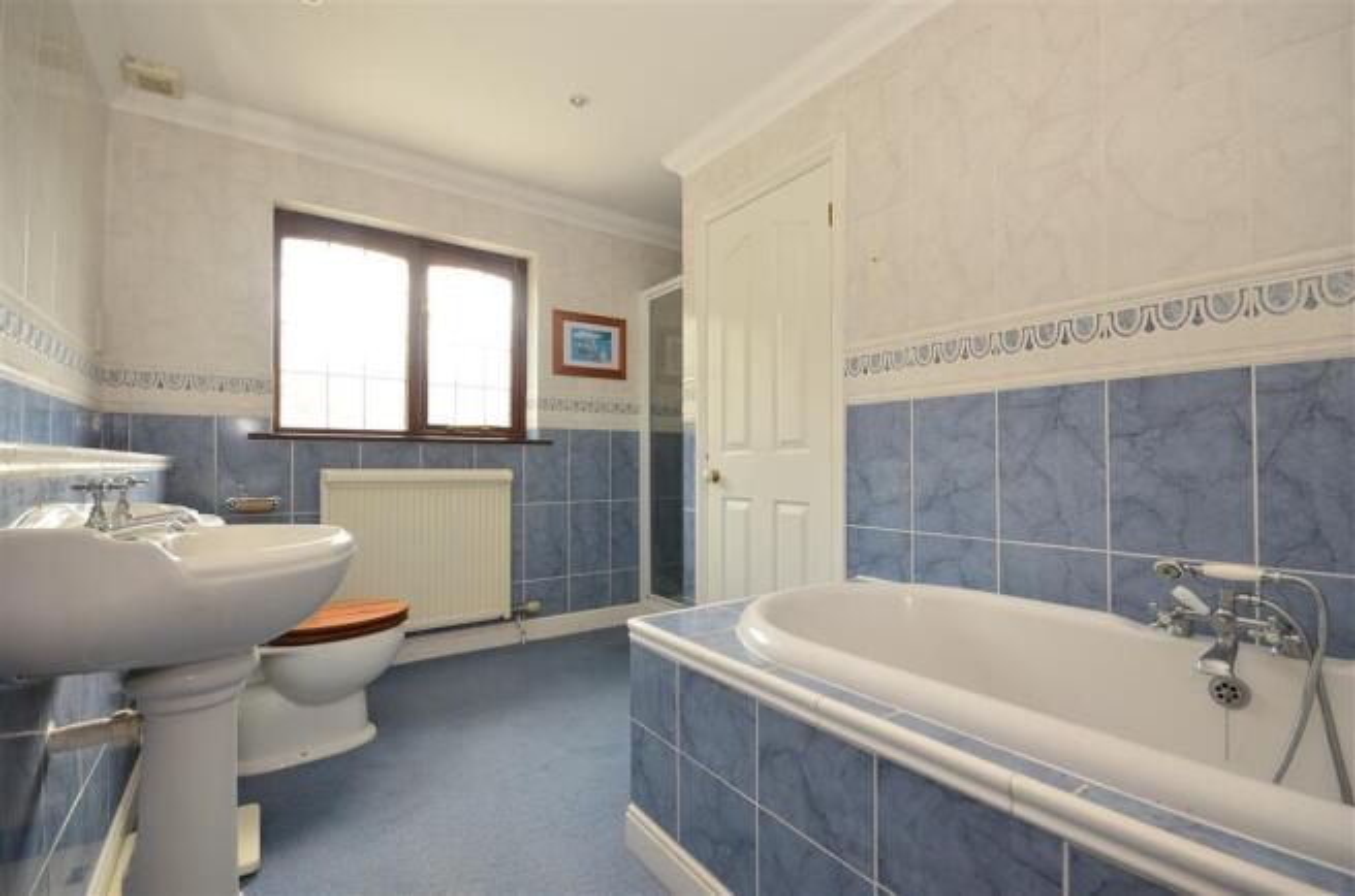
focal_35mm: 15
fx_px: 563
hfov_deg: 100.5
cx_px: 678
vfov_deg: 77.0
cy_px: 448
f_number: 9
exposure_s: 1/13
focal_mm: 10
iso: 640
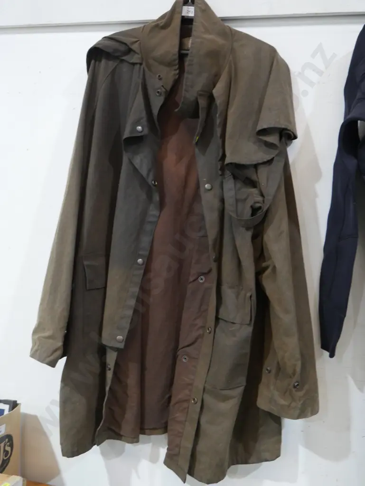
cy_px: 243
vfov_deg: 51.3
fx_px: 506
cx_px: 182
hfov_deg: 39.7
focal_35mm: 36
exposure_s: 1/60
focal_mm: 18
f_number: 4
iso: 2000
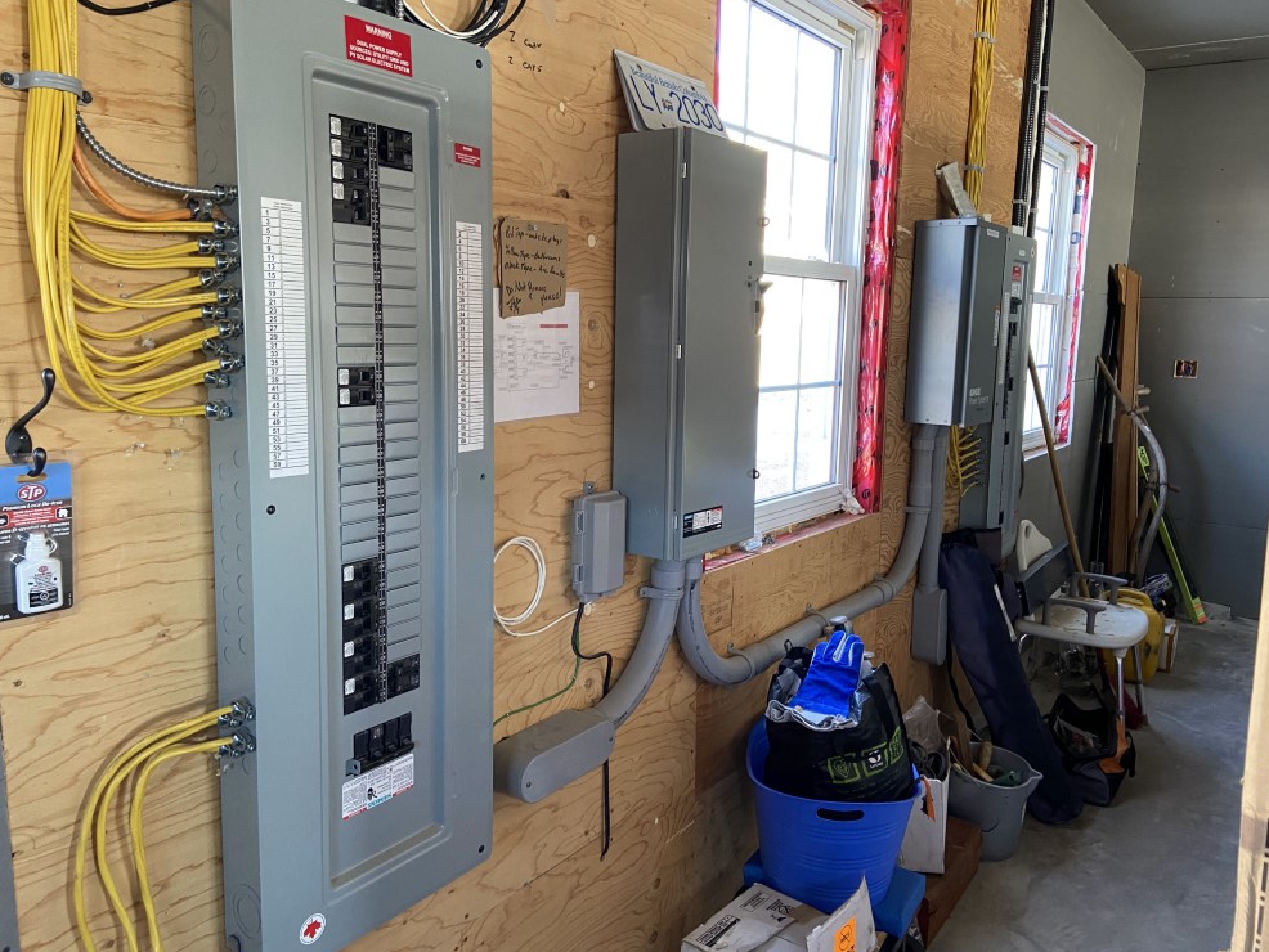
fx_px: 990
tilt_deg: -5.8
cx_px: 640
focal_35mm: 27
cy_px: 467
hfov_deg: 65.3
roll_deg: -1.9
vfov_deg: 51.4
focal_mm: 4.25
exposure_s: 1/60
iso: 200
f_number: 1.8
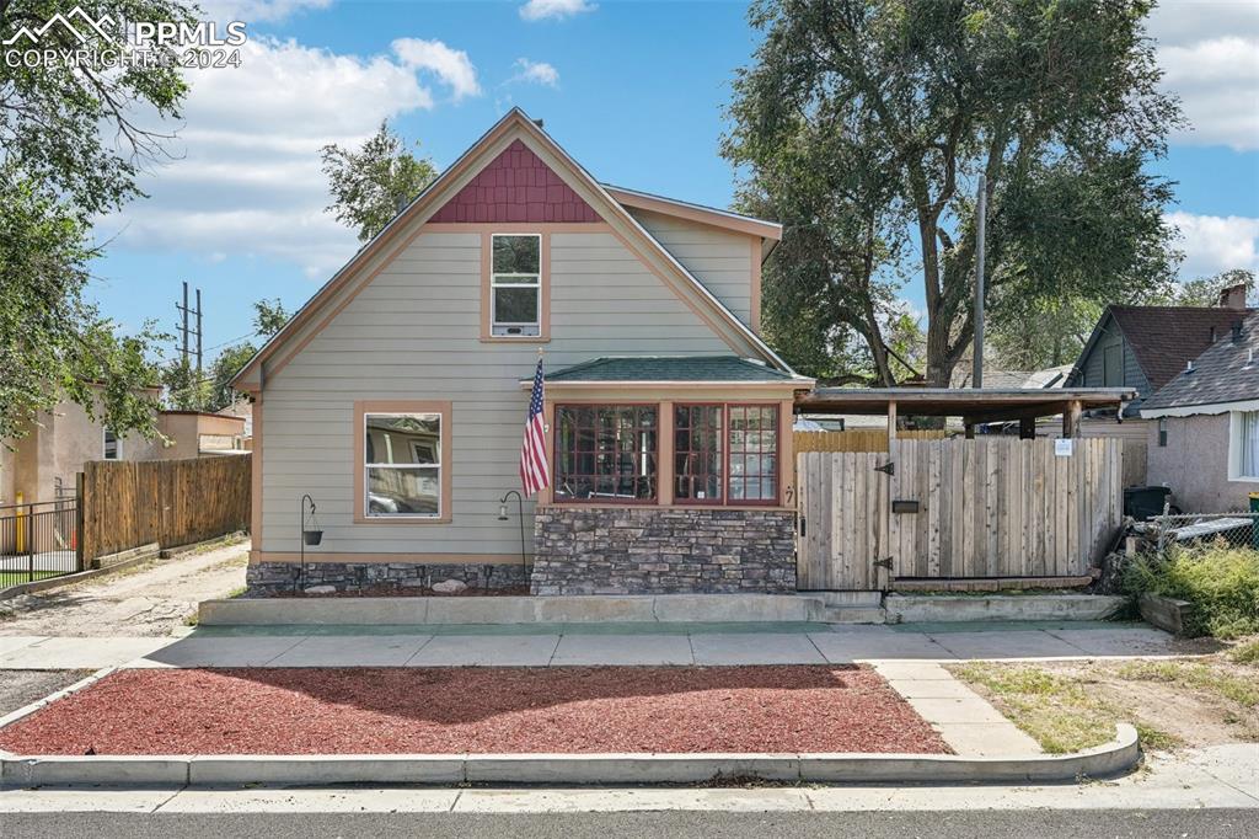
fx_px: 1049
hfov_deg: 61.9
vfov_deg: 43.6
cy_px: 420
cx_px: 630
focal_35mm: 30
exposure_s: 1/60
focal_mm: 30
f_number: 8
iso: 100
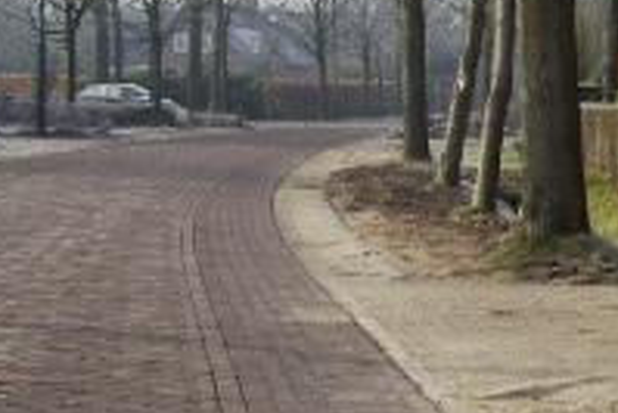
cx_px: 876
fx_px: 2182
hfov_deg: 15.1
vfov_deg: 10.7
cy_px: 3
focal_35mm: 127
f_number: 8
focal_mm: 7.9
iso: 64
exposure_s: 1/60
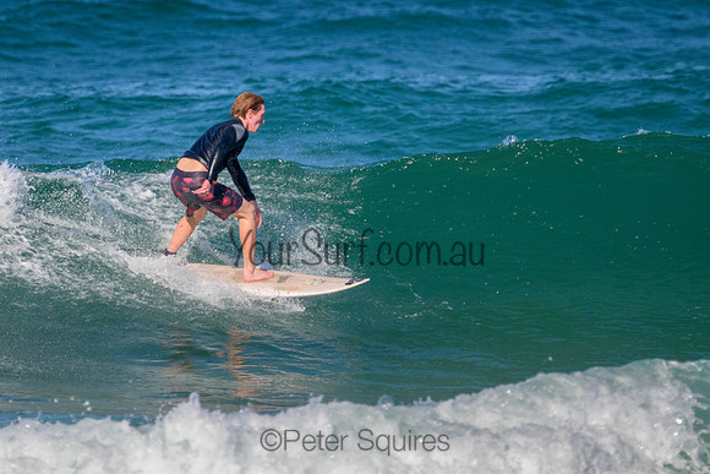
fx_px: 21600
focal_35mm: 1095
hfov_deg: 1.9
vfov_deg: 1.3
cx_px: 348
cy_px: 150
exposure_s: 1/2000
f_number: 11
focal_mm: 800
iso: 1400
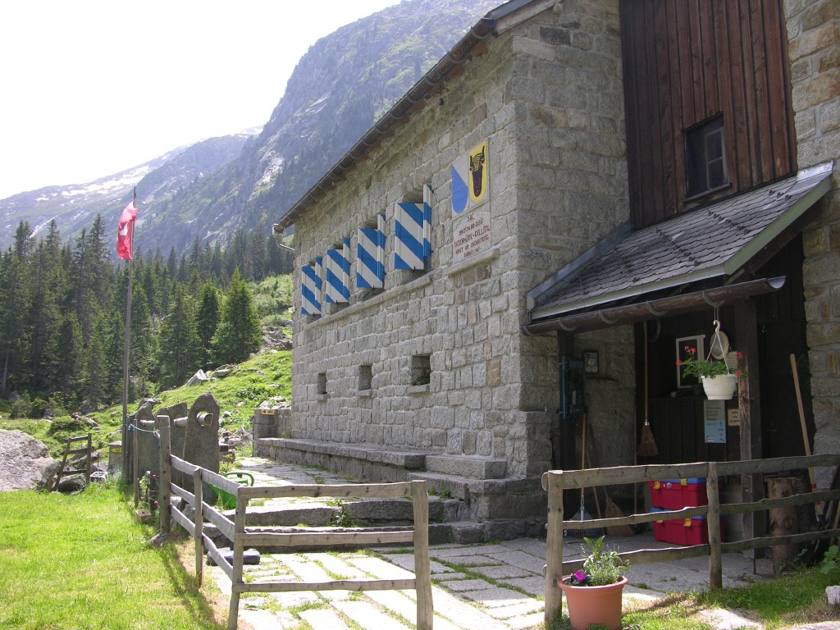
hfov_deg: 52.6
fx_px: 849
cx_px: 420
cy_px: 315
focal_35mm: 35
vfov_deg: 40.7
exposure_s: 1/123
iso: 50
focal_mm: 8.9
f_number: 4.5
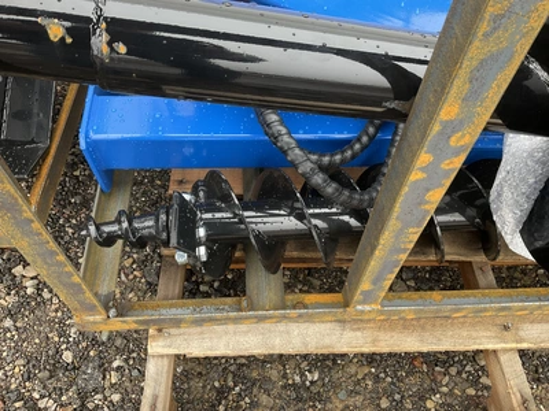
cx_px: 274
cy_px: 206
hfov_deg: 61.7
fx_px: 460
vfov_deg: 48.2
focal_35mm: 29
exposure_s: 1/122
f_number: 1.8
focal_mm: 3
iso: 32
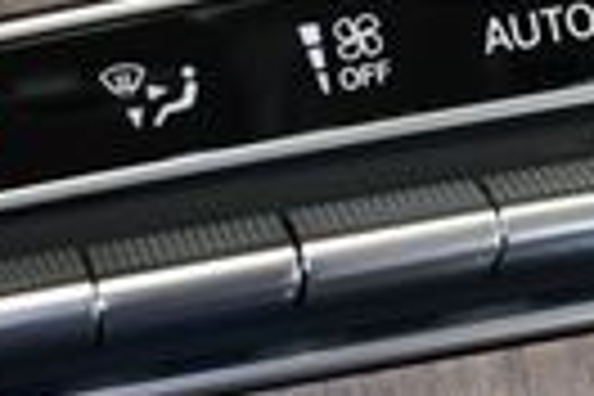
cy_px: 302
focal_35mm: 214
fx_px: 3531
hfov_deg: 9.3
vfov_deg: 6.4
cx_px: 976
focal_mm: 22
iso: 800
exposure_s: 1/160
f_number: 3.8
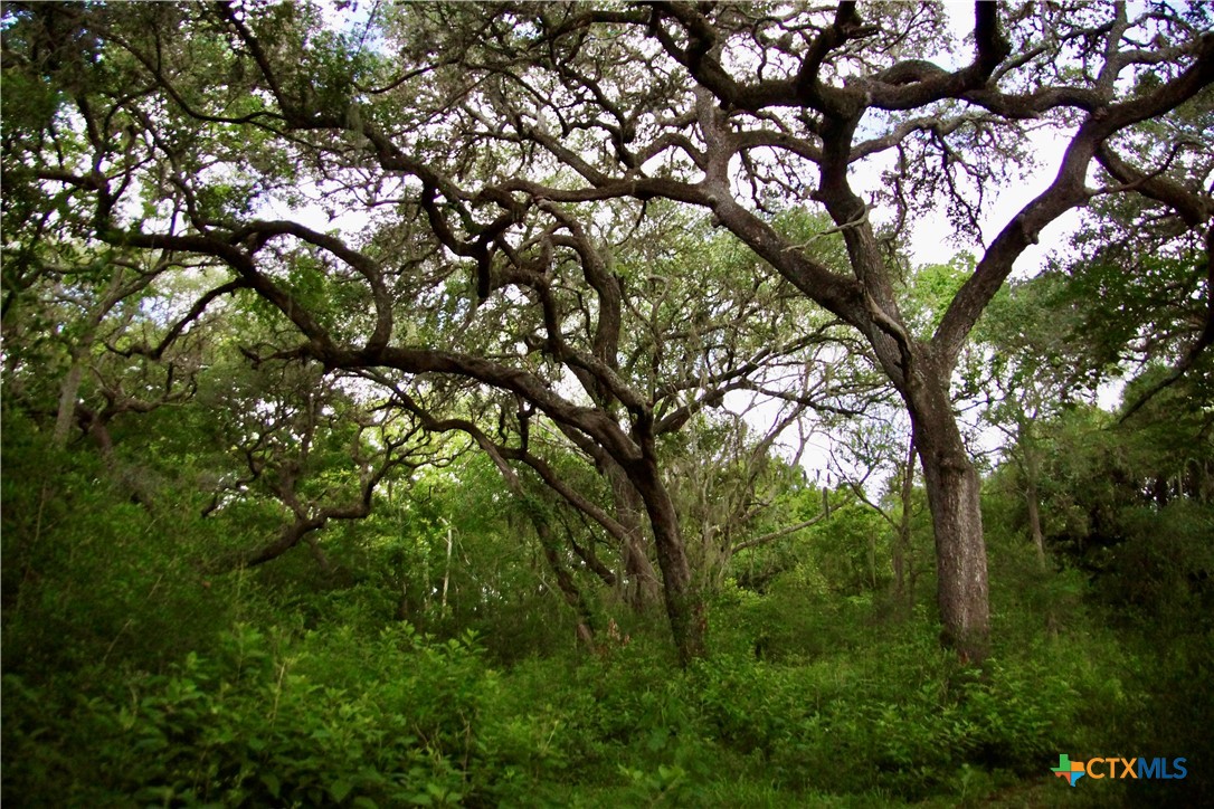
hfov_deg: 67.4
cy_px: 404
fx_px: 910
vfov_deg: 47.9
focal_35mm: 27
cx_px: 607
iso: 1600
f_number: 3.5
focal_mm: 18
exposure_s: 1/4000
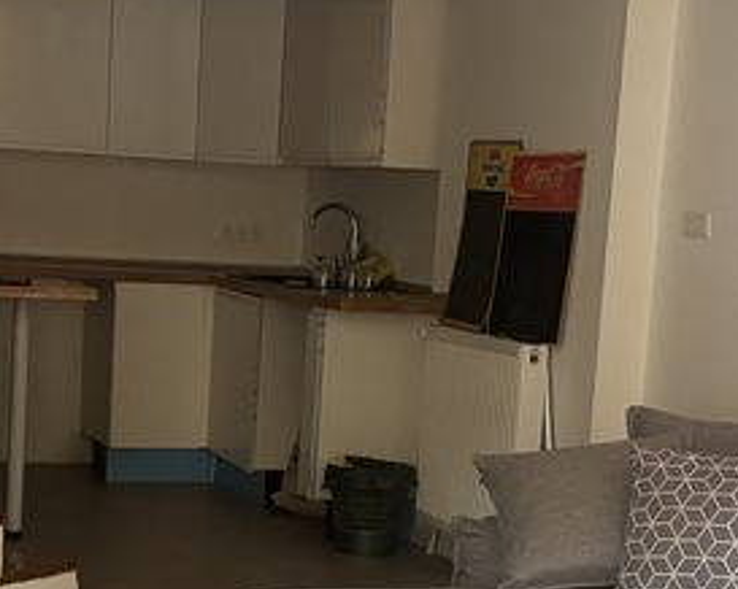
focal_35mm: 93
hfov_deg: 20.5
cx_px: 246
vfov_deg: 16.3
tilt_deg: -9.7
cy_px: 511
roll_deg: -1.9
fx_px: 2030
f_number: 1.6
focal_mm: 5.96
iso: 400
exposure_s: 1/60
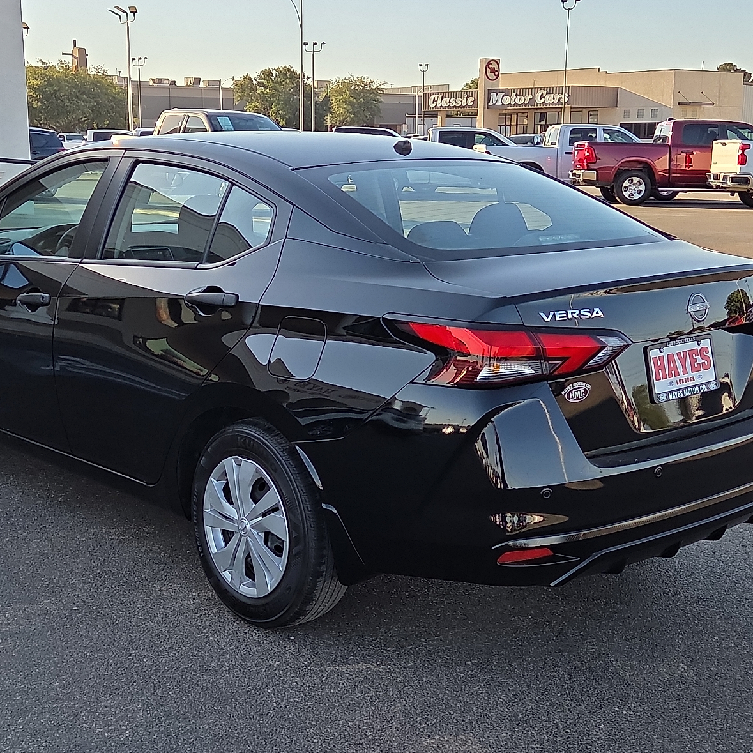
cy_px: 375
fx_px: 1181
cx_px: 330
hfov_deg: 35.3
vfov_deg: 35.4
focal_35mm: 48
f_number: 1.8
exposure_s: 1/909
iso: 25
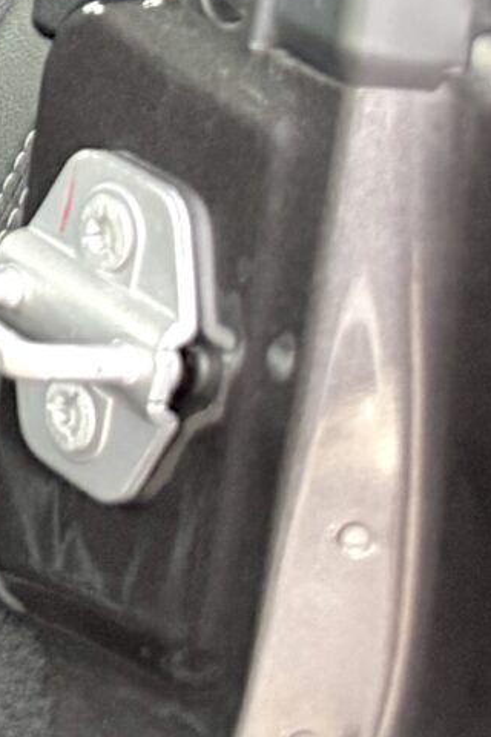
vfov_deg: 14.9
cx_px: -1247
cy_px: -170
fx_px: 2721
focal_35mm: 133
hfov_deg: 7.9
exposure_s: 1/60
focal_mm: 6.76
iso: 320
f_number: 1.78
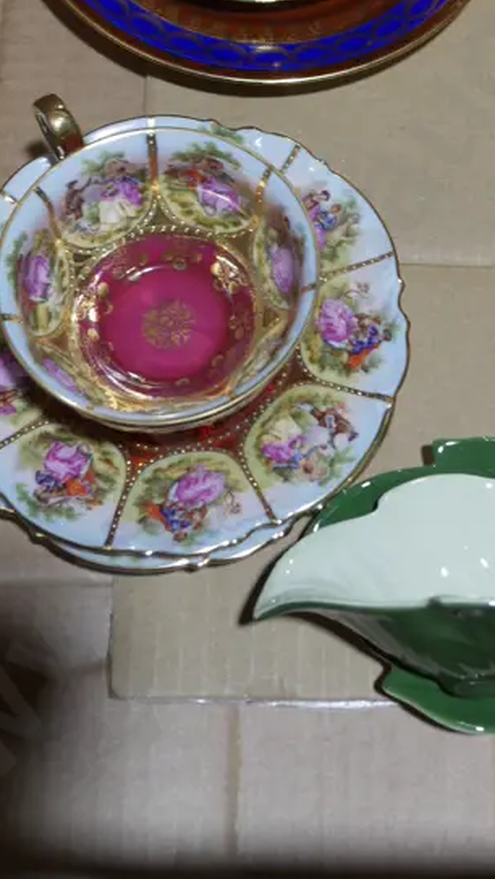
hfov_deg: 14.6
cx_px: 456
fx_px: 1913
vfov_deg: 25.2
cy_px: 111
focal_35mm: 82
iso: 200
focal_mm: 20
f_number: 4.4
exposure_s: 1/80
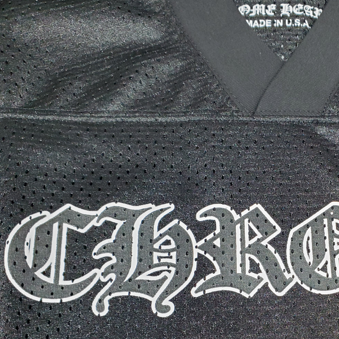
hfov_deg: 34.0
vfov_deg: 35.4
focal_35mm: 47
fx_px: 521
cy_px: 247
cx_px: 309
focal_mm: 4.3
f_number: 2.4
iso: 250
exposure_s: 1/100
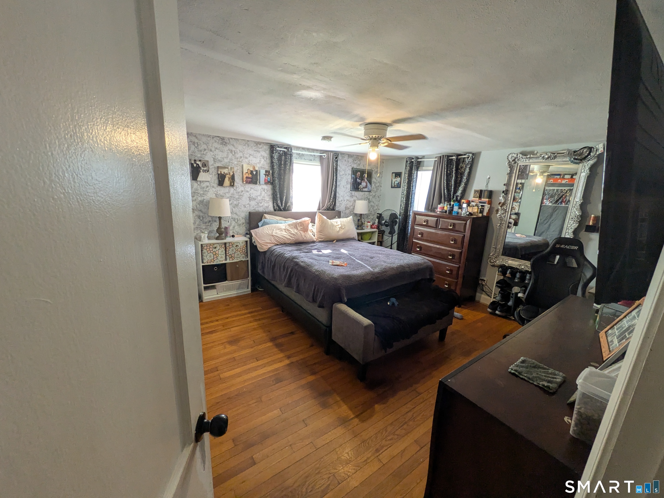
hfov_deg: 102.0
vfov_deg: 85.7
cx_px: 332
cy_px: 249
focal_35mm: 14
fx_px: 269
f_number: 2.2
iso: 157
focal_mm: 1.83
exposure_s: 1/60
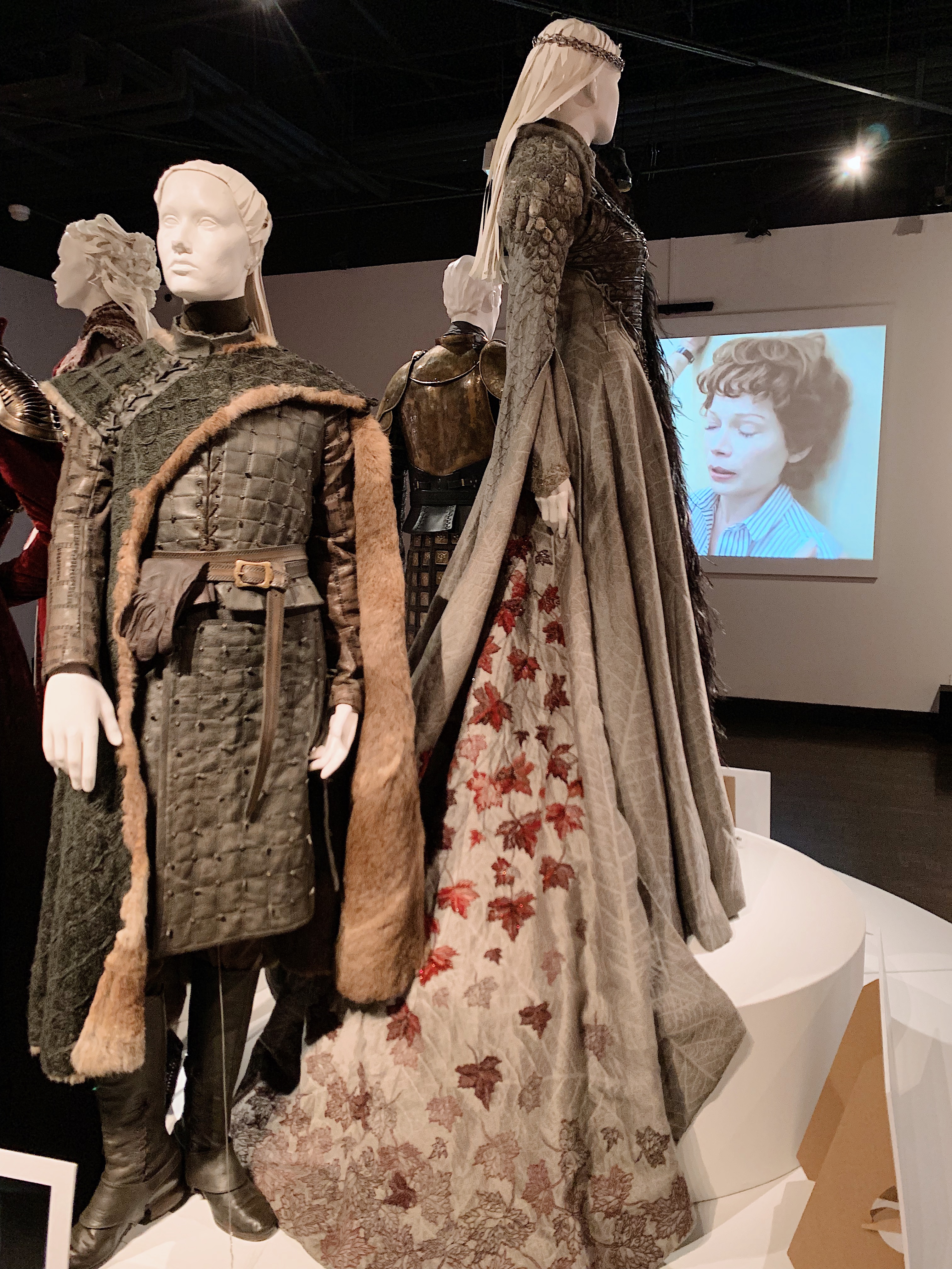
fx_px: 953
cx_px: 476
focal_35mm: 26
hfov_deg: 53.1
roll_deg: -0.3
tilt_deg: -4.7
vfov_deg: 67.3
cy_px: 634
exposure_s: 1/60
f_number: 1.8
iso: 200
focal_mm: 4.25
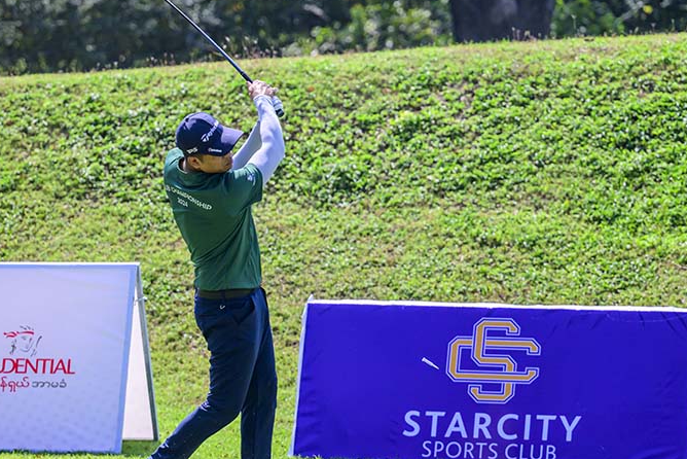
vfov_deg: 8.7
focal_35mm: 158
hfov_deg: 13.0
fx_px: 3016
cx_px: 233
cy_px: 215
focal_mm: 110
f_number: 2.8
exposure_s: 1/10000
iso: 720
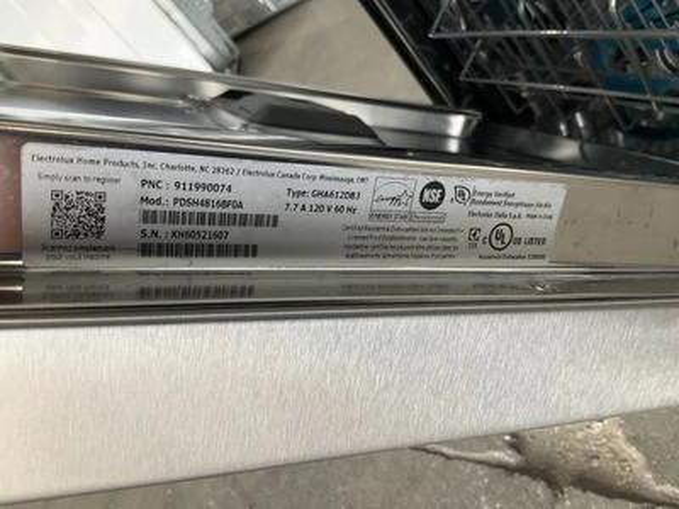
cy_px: 254
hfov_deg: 61.7
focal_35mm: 29
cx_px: 340
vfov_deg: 48.2
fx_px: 569
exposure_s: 1/122
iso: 50
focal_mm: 3
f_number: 1.8
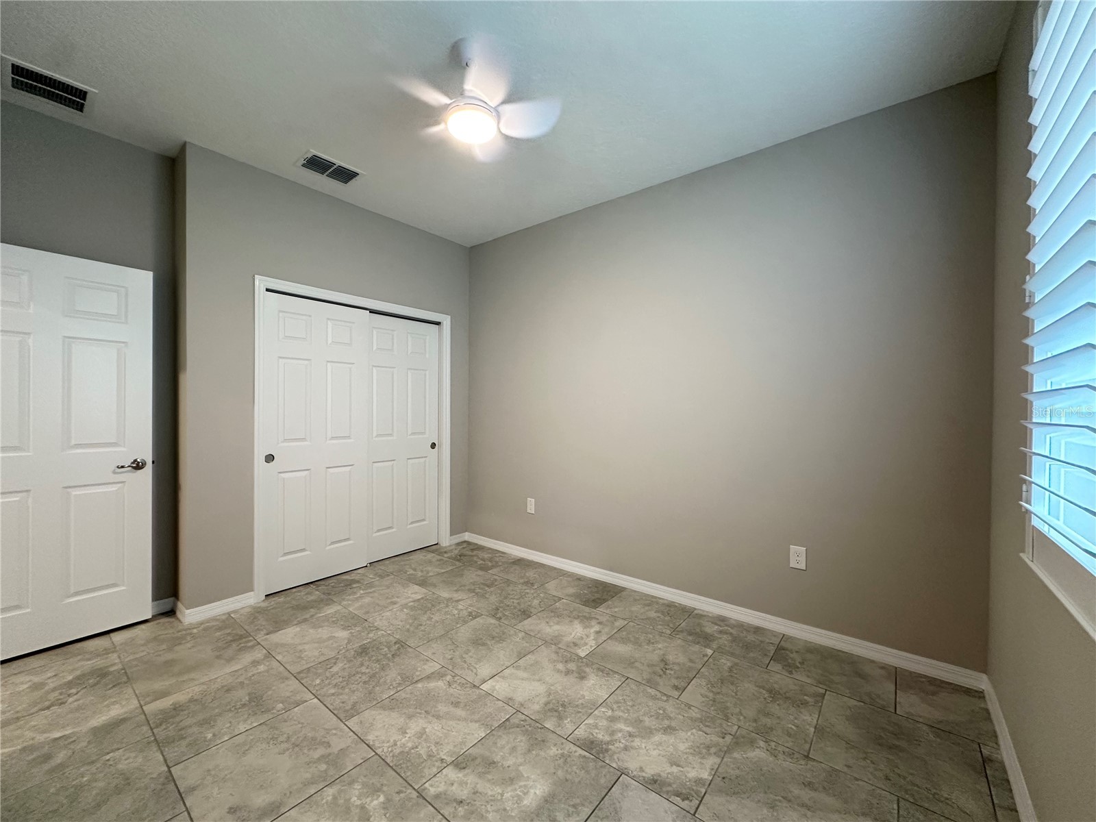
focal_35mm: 14
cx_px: 548
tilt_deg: -0.3
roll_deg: -0.9
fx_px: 443
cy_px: 411
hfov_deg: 102.1
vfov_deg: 85.7
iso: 250
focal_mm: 2.22
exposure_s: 1/60
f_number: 2.2
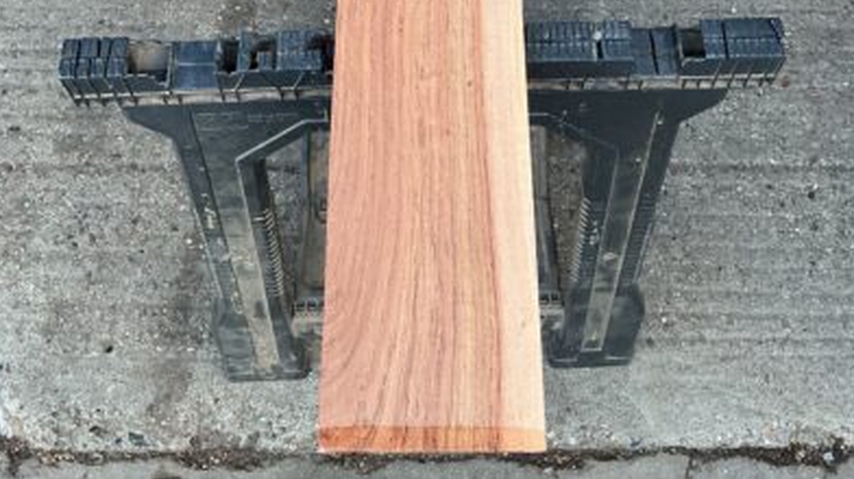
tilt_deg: -61.5
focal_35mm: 43
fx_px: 973
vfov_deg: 24.9
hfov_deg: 47.4
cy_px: -97
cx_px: 423
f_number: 1.8
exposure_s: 1/100
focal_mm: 3
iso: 50
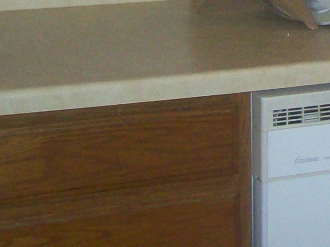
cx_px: 647
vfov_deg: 9.9
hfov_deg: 12.1
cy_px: -121
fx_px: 1391
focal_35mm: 146
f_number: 2.7
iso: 200
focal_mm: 6
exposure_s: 1/64
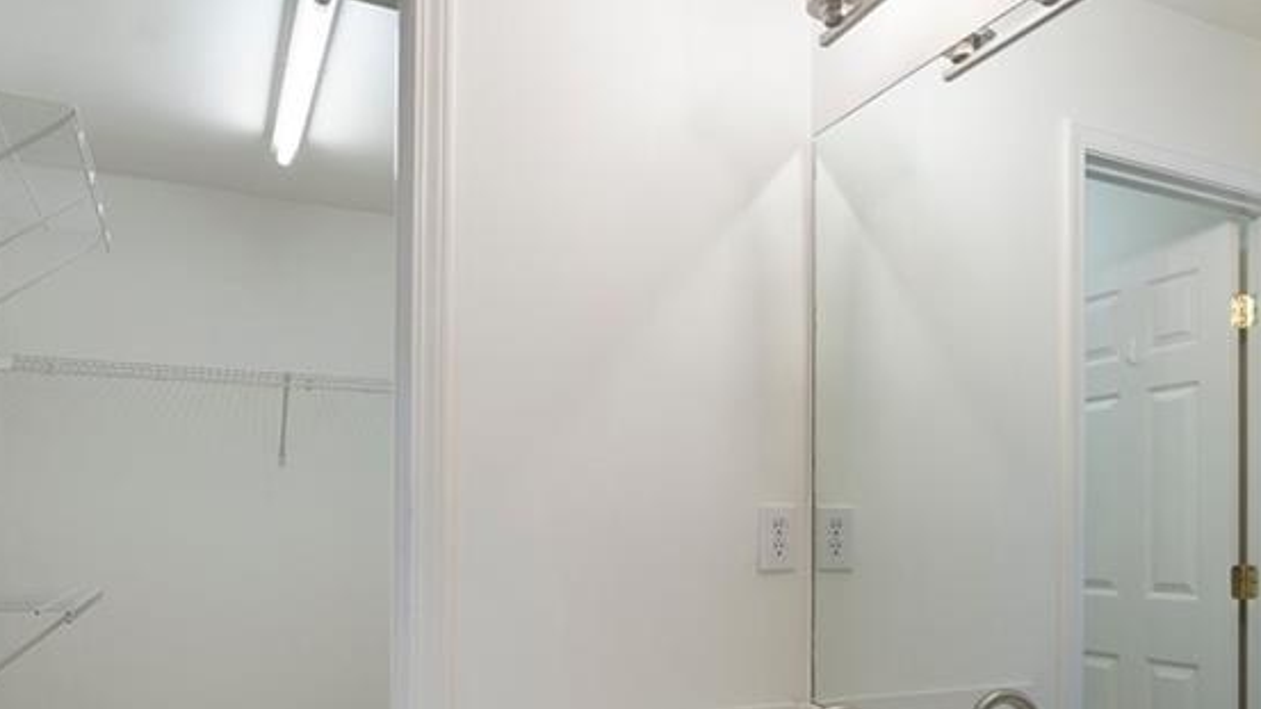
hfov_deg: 60.8
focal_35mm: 31
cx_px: 862
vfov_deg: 37.0
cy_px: 519
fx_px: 1036
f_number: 8
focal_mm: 16
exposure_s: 1/30
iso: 1250
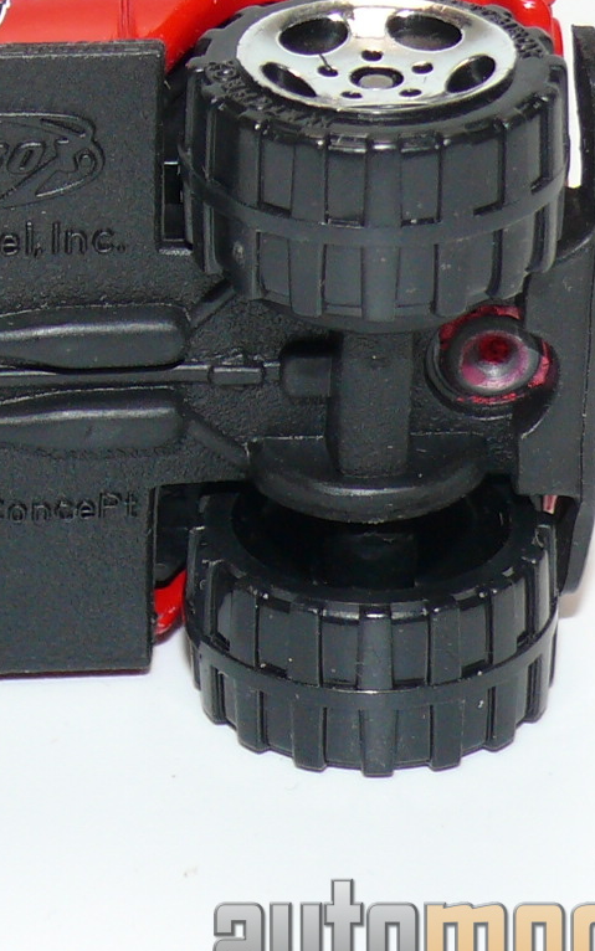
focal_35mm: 228
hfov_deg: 5.7
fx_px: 5913
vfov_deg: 9.2
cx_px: -73
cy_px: 299
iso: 100
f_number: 4
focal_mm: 13.4
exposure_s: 1/30
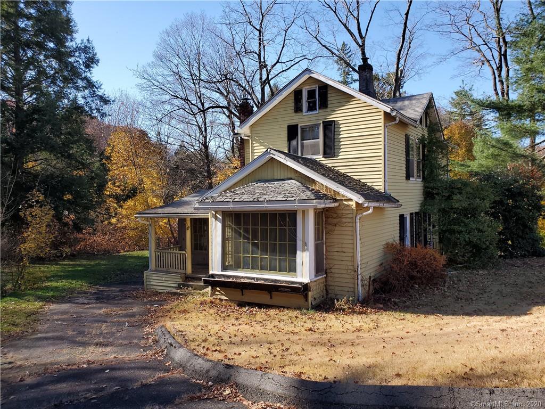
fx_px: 409
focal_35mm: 26
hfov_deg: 67.3
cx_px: 272
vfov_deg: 53.1
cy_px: 204
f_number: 2.4
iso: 50
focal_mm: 4.3
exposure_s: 1/676
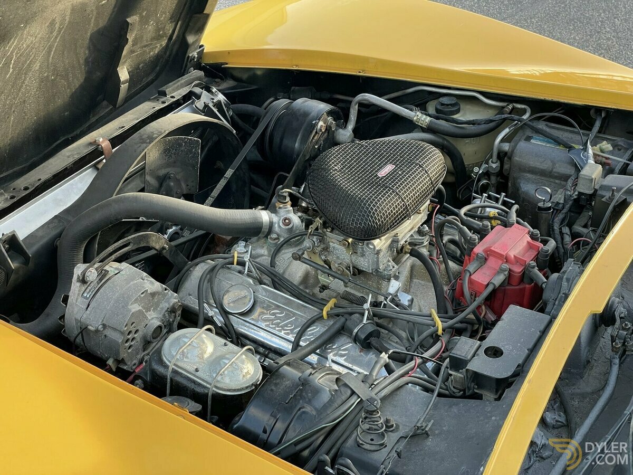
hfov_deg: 36.8
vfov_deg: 28.0
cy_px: 238
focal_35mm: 52
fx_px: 951
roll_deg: +1.8
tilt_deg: -33.6
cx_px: 316
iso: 80
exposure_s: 1/99
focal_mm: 6
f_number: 2
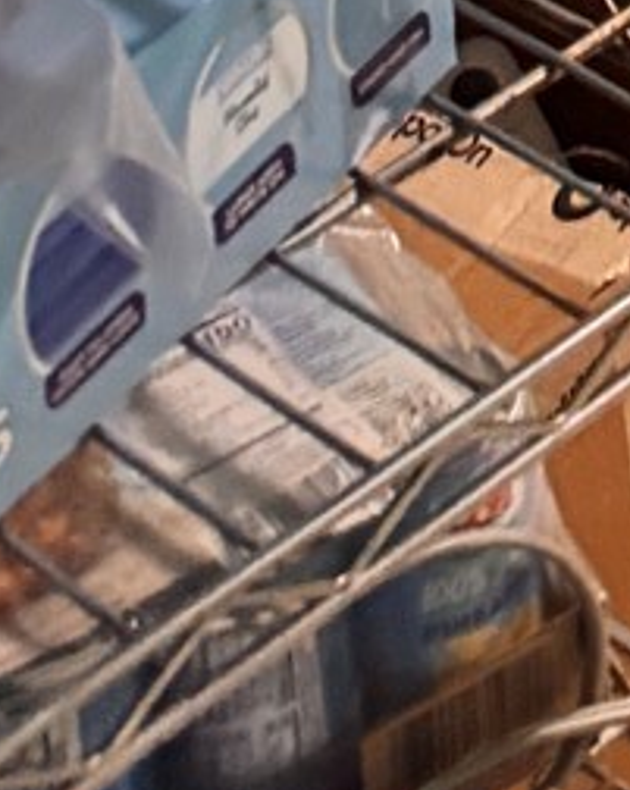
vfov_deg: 9.7
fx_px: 3479
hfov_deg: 9.4
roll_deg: -1.4
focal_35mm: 149
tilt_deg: -13.3
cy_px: -1621
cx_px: 1429
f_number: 1.78
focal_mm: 6.76
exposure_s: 1/60
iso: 400
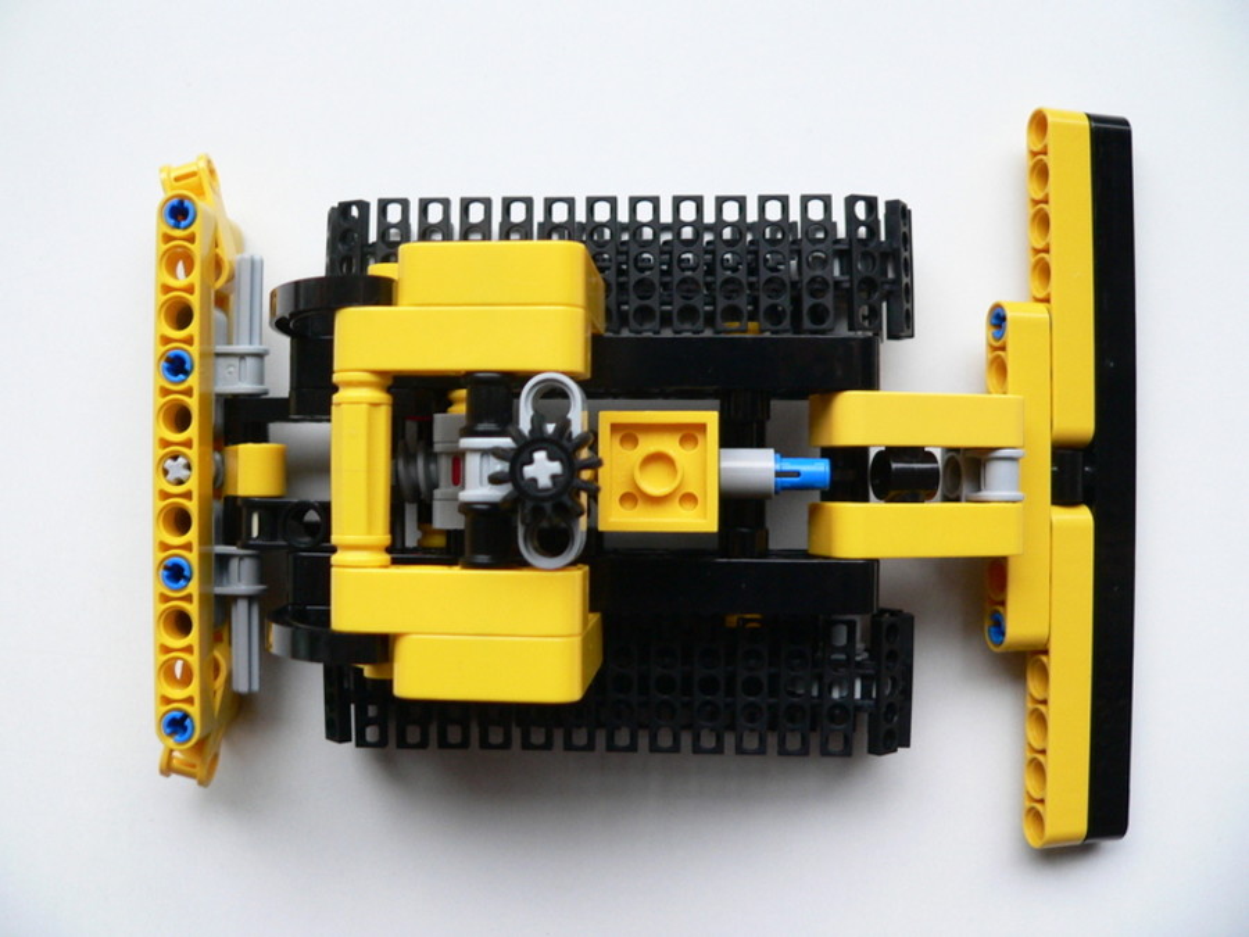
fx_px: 1299
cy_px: 468
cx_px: 624
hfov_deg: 51.4
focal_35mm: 36
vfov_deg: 39.7
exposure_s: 1/20
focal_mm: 6
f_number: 2.8
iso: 200
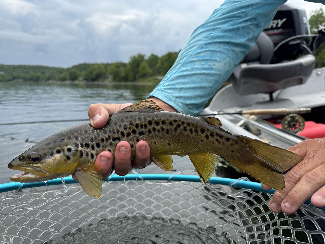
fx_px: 225
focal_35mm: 24
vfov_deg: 56.8
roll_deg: -1.4
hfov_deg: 71.6
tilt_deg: -10.6
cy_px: 122
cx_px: 162
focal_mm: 6.76
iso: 80
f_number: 1.78
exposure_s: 1/2506
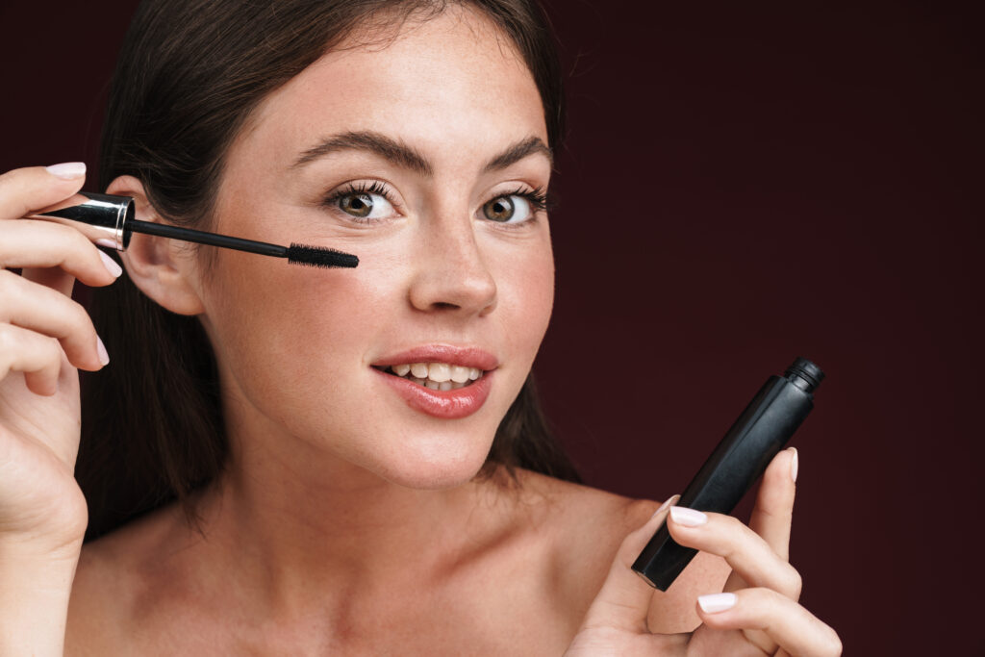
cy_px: 328
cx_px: 492
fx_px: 1915
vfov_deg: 19.5
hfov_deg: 28.8
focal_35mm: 70
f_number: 8
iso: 100
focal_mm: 70
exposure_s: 1/125
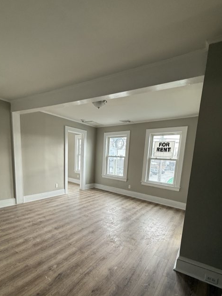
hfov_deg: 68.7
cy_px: 186
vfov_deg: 82.9
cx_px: 107
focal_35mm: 19
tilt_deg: -8.7
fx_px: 162
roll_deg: -2.7
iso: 80
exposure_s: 1/120
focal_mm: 2.22
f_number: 2.2
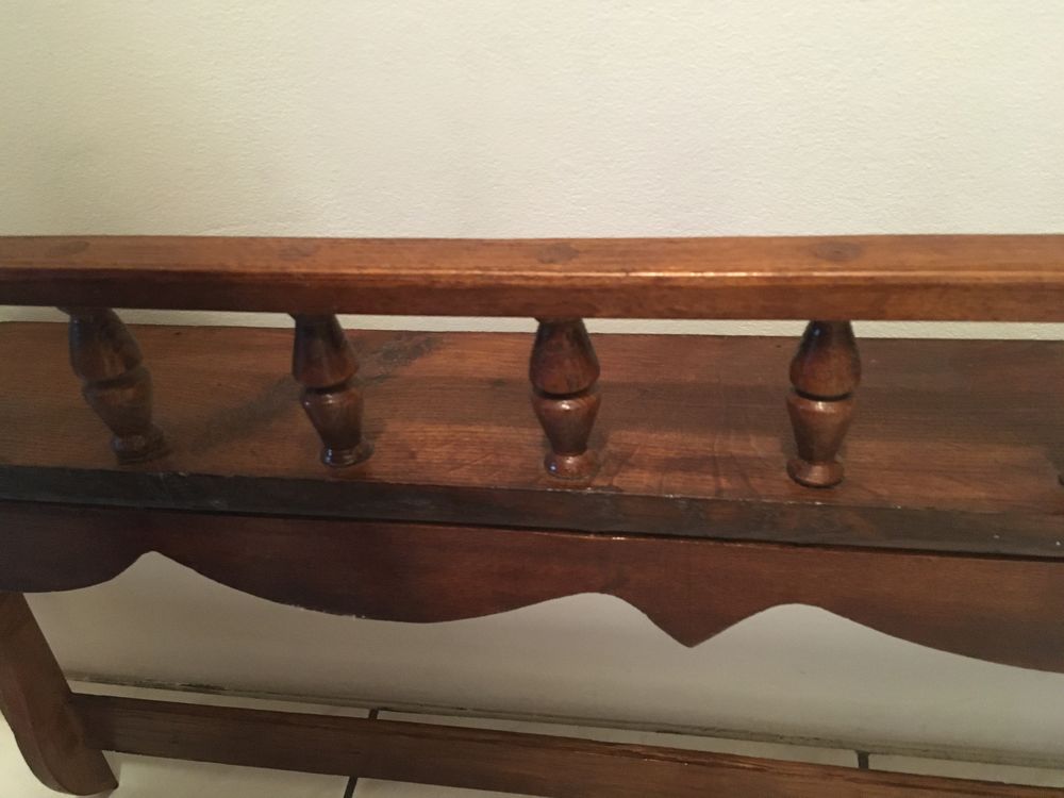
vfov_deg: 48.2
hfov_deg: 61.7
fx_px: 891
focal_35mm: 29
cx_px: 532
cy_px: 399
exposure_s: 1/17
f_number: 2.2
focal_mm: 4.15
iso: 320
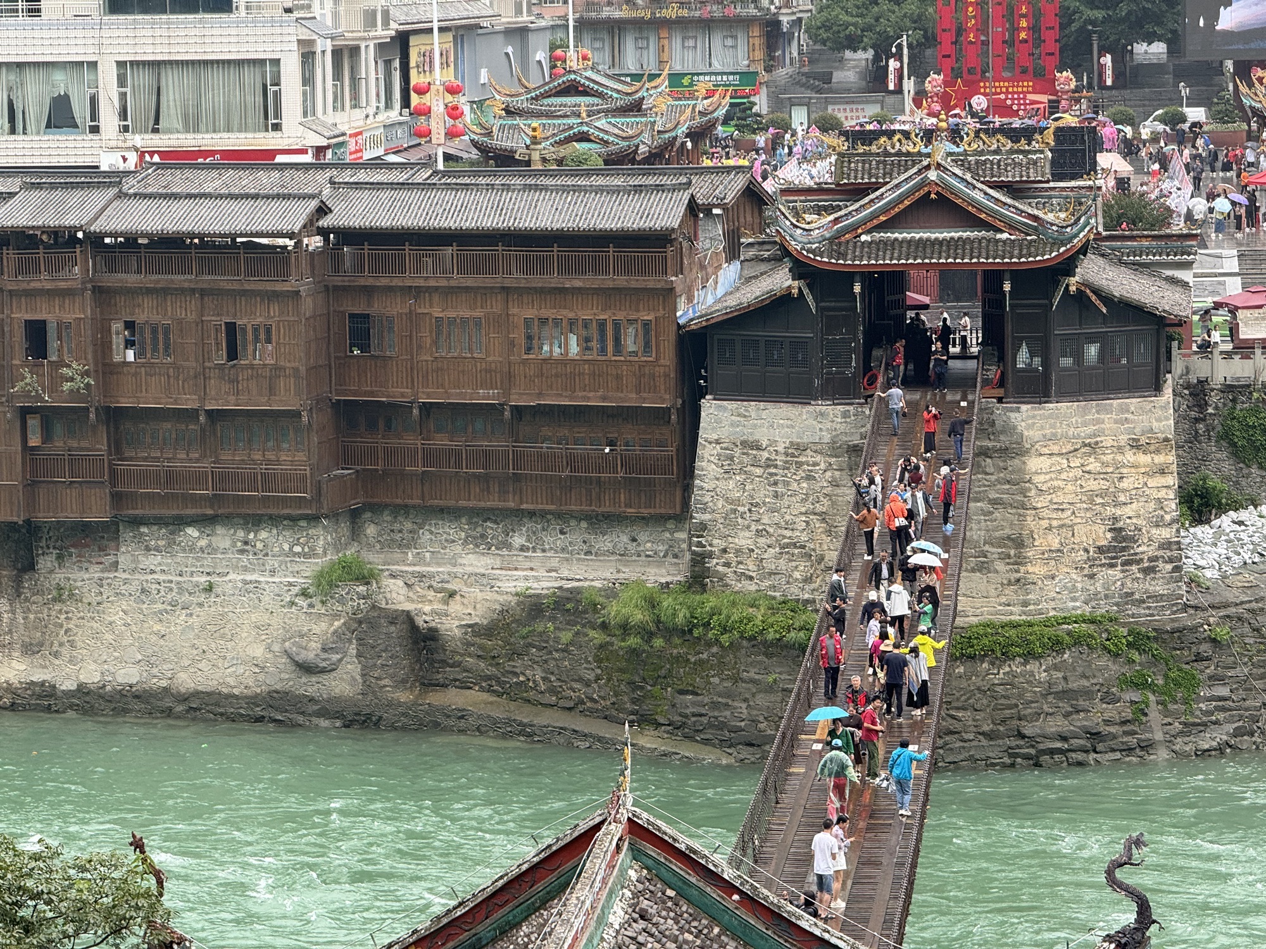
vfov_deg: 12.3
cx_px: 633
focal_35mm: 120
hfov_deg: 16.4
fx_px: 4389
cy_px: 474
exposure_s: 1/162
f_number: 2.8
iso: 50
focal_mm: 15.66
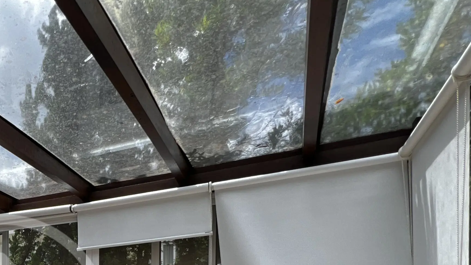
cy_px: 322
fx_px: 412
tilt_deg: -0.3
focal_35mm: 33
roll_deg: -0.6
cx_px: 2
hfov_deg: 49.0
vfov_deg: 30.1
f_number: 1.8
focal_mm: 1.57
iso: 32
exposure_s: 1/436
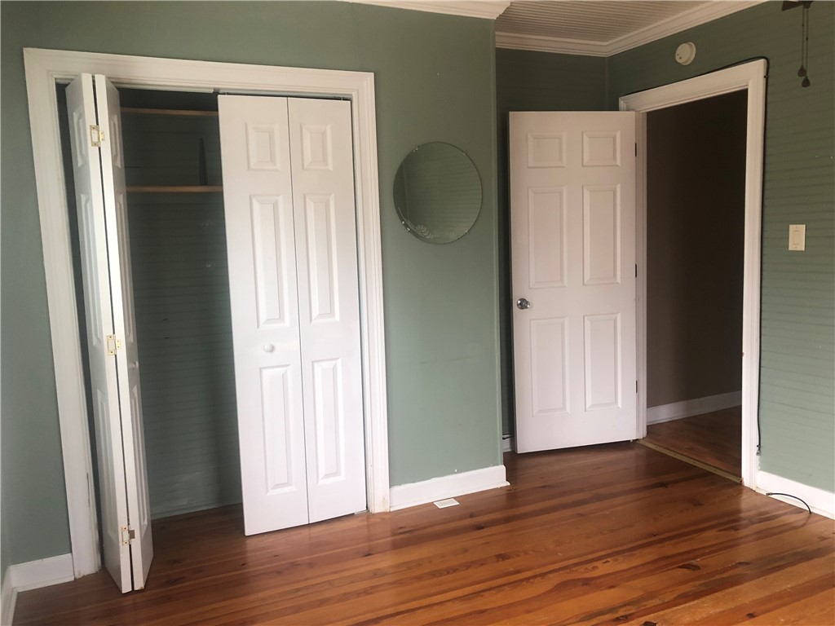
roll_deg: +2.2
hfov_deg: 61.7
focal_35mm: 29
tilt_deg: -4.5
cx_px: 418
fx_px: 700
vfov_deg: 48.2
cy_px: 313
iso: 40
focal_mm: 3.99
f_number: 1.8
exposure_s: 1/20
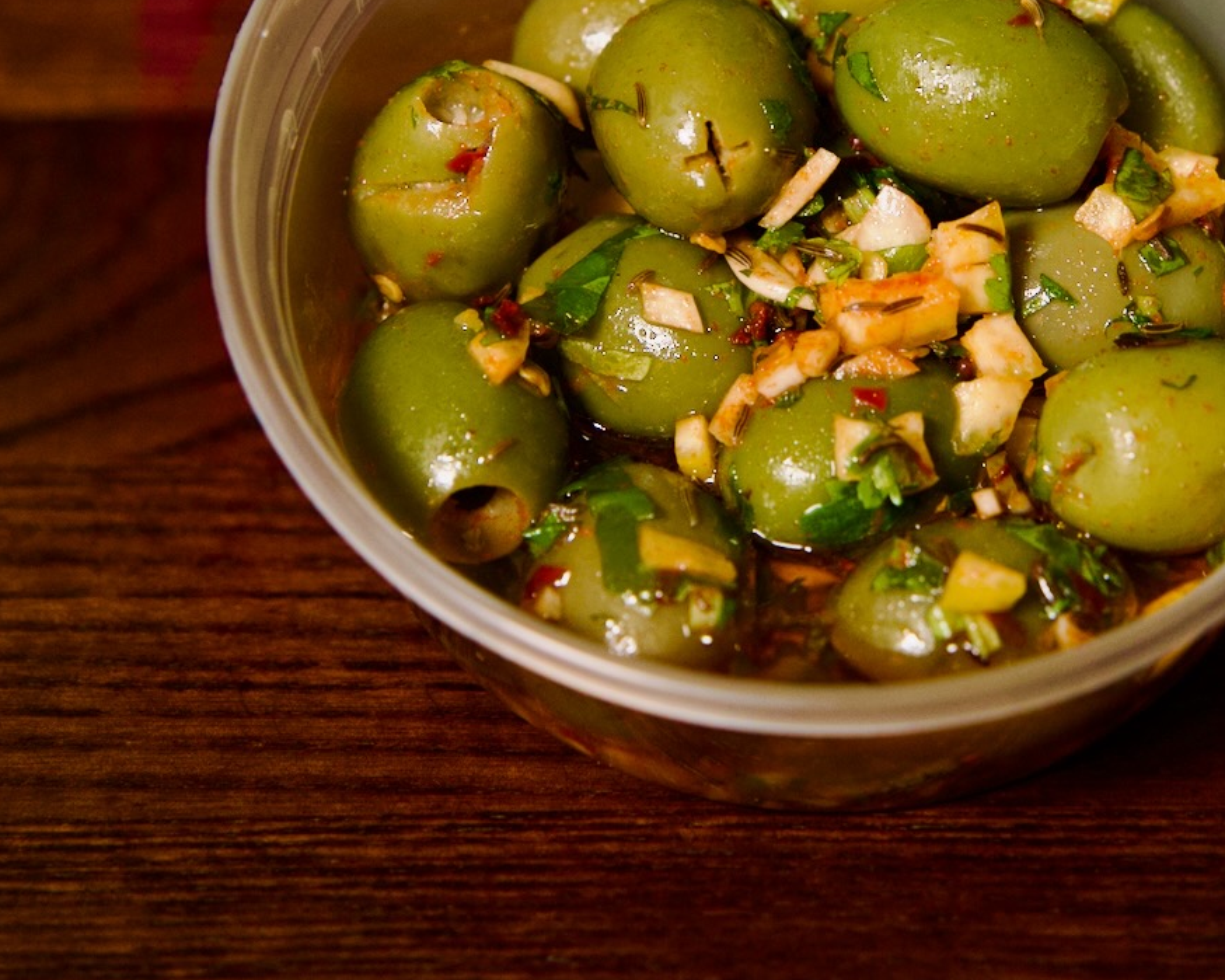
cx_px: 826
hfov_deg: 11.4
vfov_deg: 9.1
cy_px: 128
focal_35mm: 169
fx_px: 6126
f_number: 4.5
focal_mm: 82
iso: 2000
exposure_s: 1/250
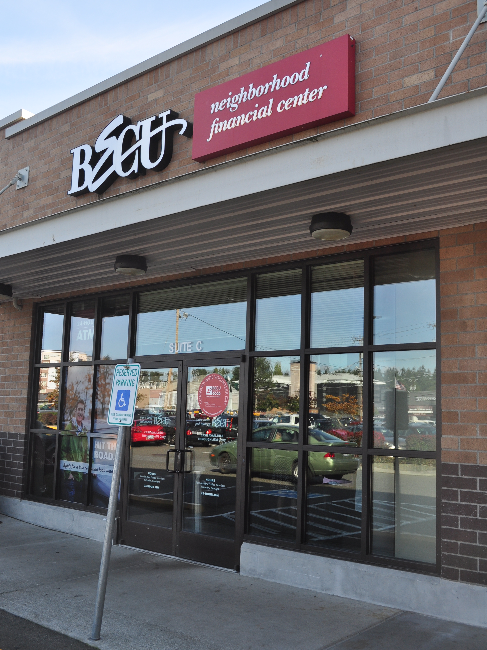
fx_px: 675
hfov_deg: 39.7
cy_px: 335
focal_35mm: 36
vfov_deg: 51.3
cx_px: 244
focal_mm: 22
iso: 200
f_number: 6.3
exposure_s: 1/160
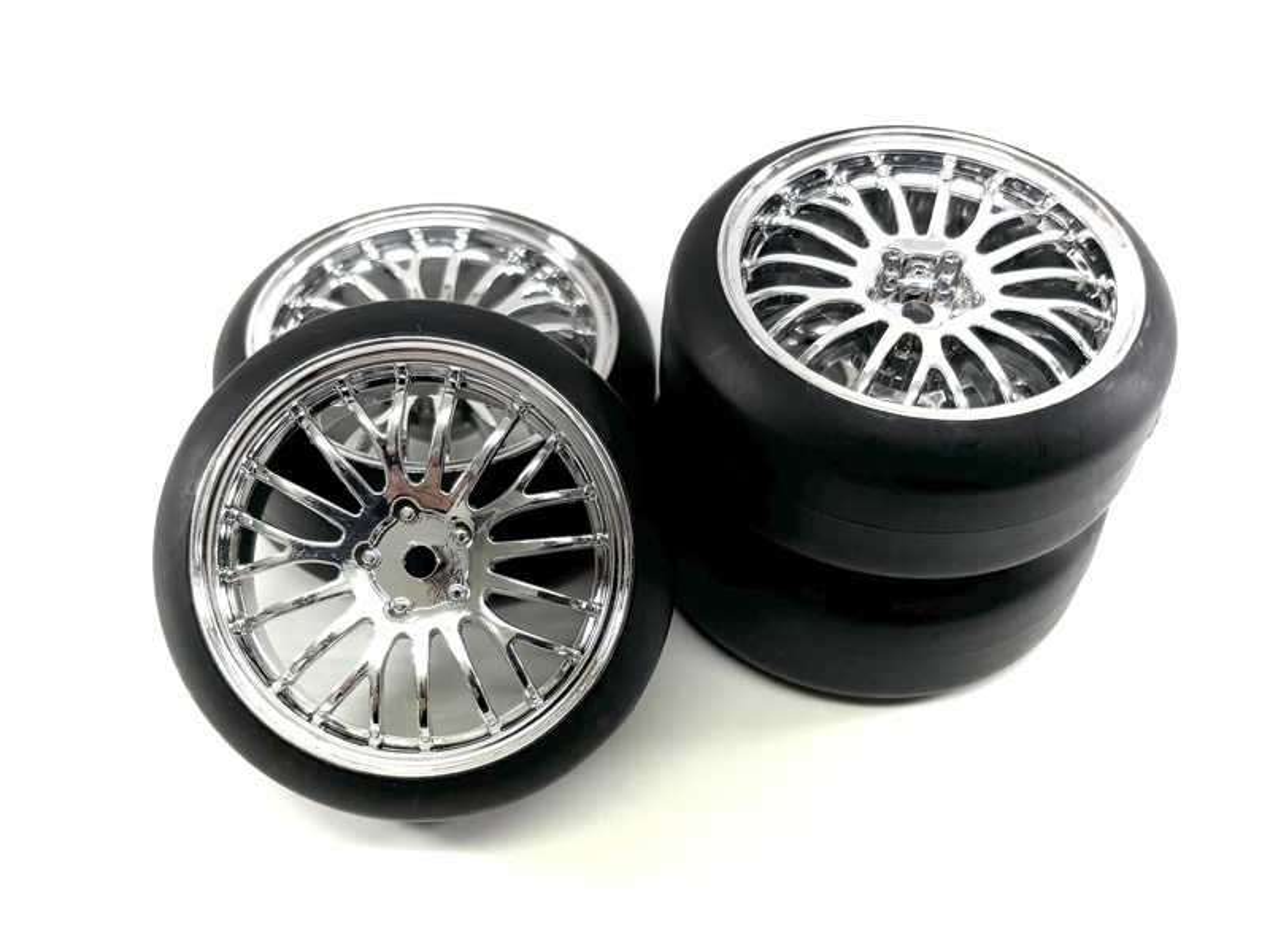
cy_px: 476
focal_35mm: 26
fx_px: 954
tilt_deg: -54.5
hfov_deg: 67.3
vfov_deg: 53.1
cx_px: 635
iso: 40
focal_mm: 5.96
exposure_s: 1/238
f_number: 1.6
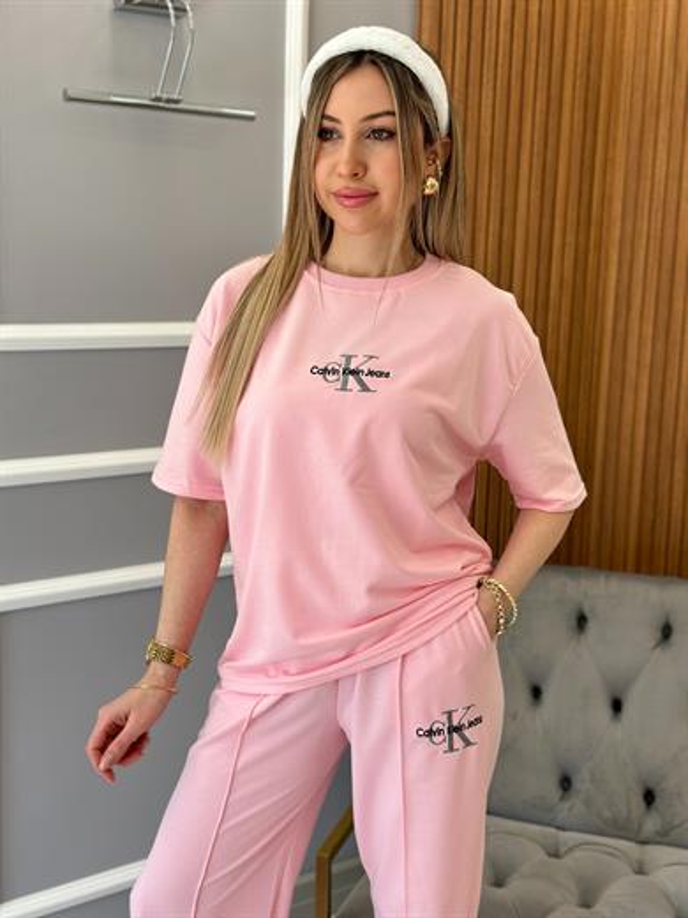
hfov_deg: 30.3
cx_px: 344
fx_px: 1272
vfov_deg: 39.7
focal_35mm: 48
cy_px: 459
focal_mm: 6.86
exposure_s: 1/160
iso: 100
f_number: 1.78
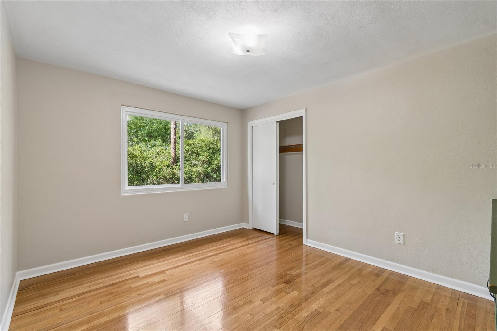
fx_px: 207
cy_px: 166
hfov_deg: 100.4
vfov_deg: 77.3
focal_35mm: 15
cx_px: 248
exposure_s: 1/8
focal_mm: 10
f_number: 8
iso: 200
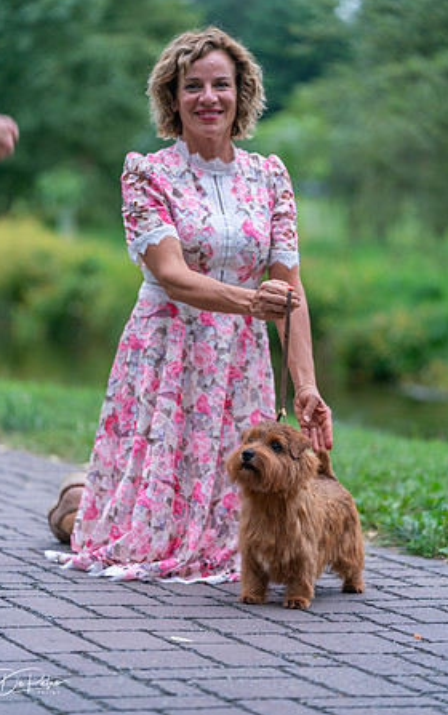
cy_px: 357
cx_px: 221
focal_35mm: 122
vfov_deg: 17.1
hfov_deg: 10.8
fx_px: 2379
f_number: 2.8
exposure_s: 1/125
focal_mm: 119
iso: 320
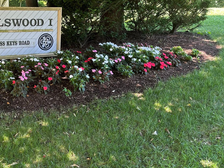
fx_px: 272
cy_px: 65
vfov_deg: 34.2
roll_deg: -0.4
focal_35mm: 42
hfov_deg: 41.9
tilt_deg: -12.8
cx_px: 31
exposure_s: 1/121
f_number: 1.78
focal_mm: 6.86
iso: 100
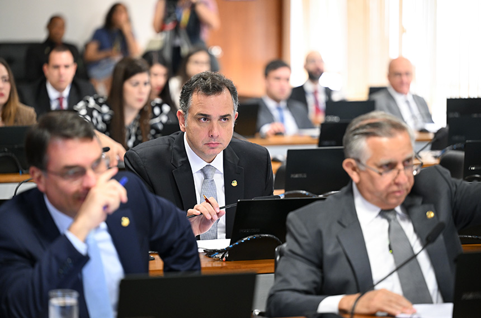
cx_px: 240
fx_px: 1867
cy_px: 159
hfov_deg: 14.7
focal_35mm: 140
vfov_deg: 9.8
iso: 2000
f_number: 2.8
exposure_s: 1/100
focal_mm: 140
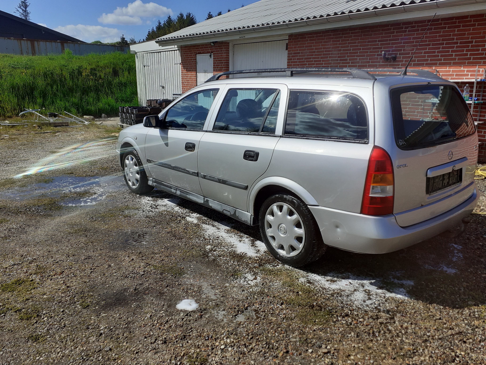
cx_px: 243
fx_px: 379
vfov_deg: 51.4
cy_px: 182
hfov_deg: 65.3
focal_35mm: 27
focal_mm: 3.6
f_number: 1.9
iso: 40
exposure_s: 1/2976
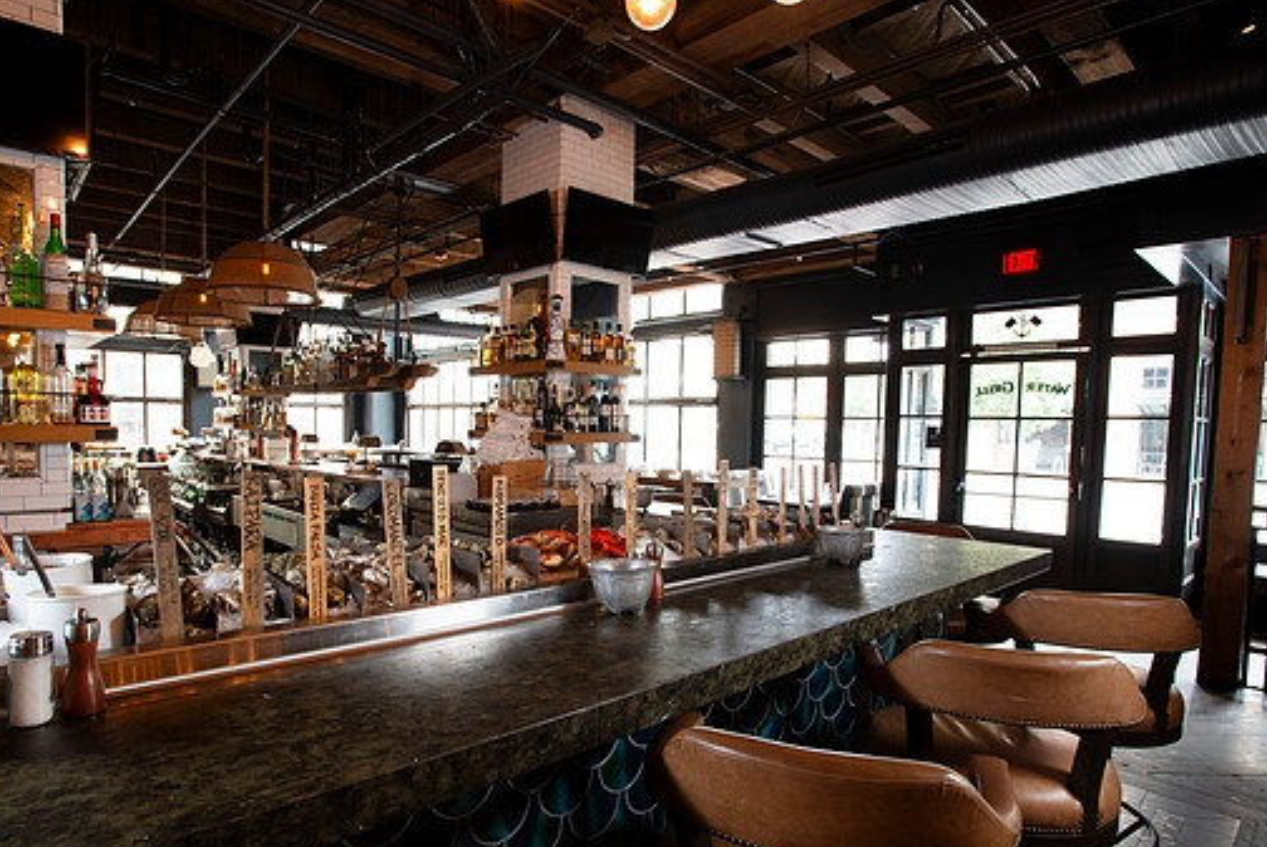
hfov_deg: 83.8
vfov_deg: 61.8
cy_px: 474
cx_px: 591
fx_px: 704
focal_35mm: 20
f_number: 8
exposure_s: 1/5
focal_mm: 17
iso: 200
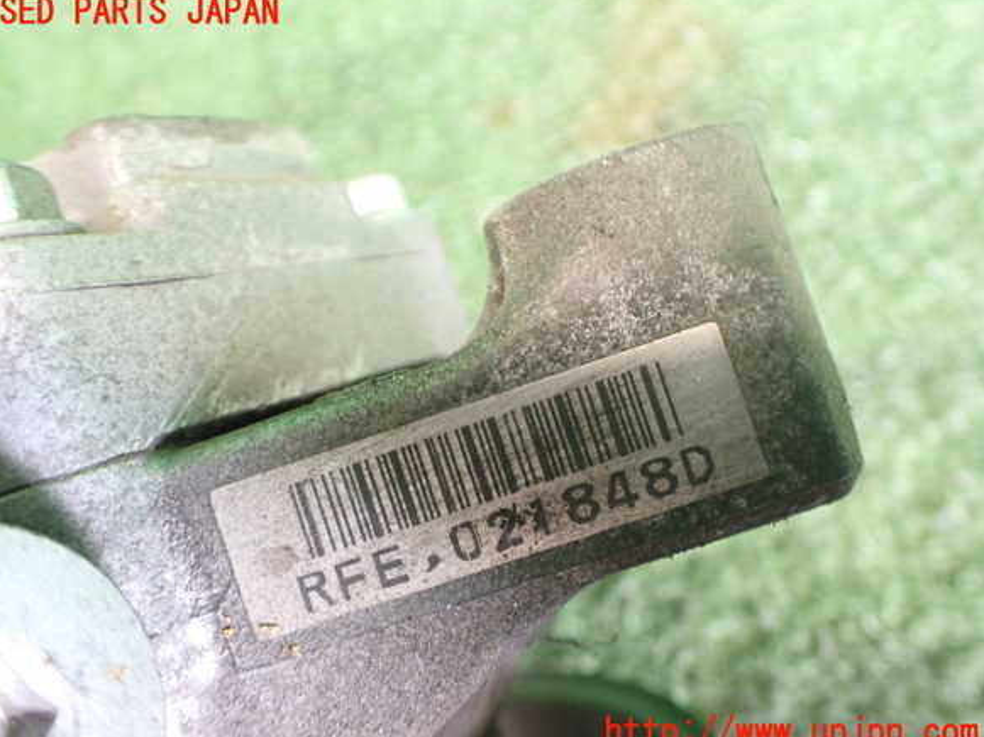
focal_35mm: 31
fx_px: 881
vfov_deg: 45.4
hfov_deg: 58.4
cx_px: 479
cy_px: 373
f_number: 2.3
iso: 800
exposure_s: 1/30
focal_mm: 5.4
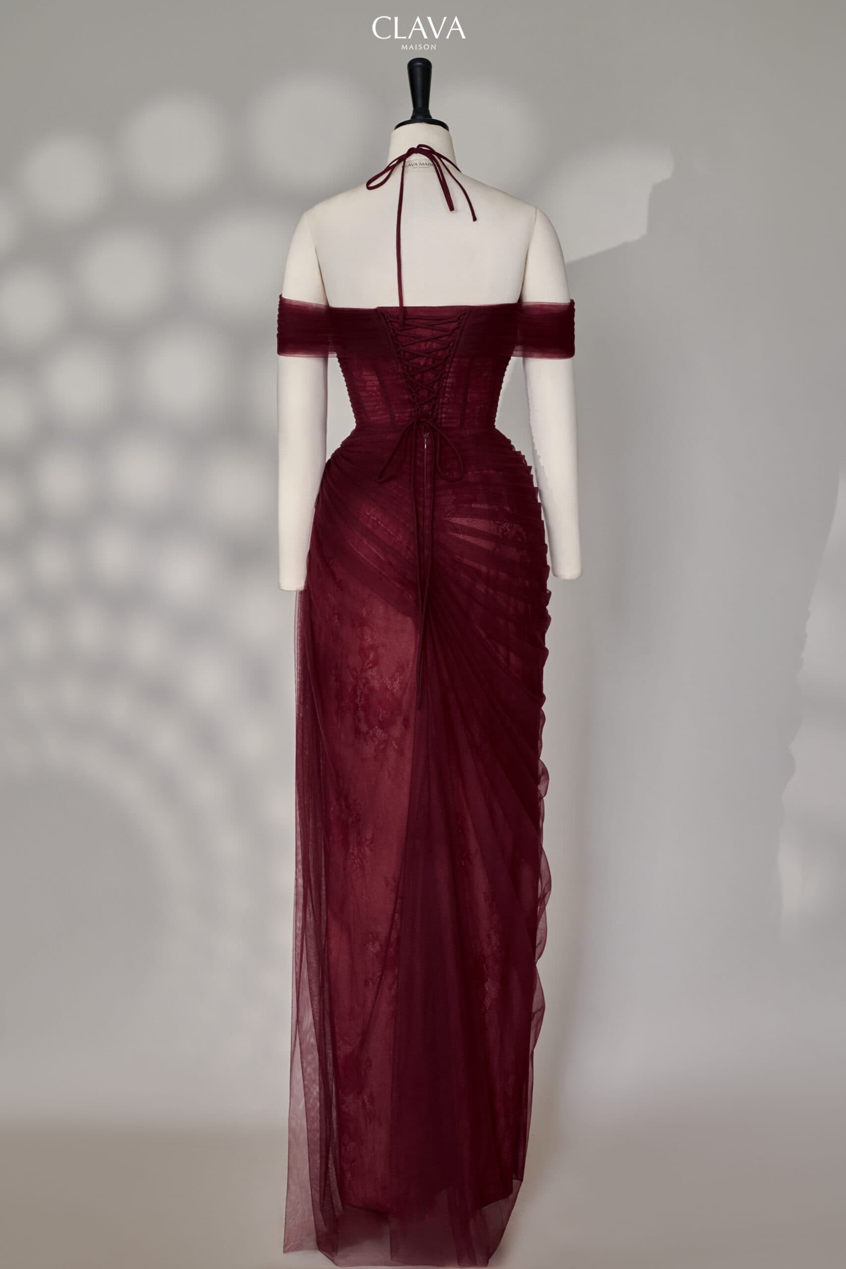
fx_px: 1762
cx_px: 423
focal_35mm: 50
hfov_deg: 27.0
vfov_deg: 39.6
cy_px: 634
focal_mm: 50
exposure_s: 1/125
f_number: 5
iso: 1000
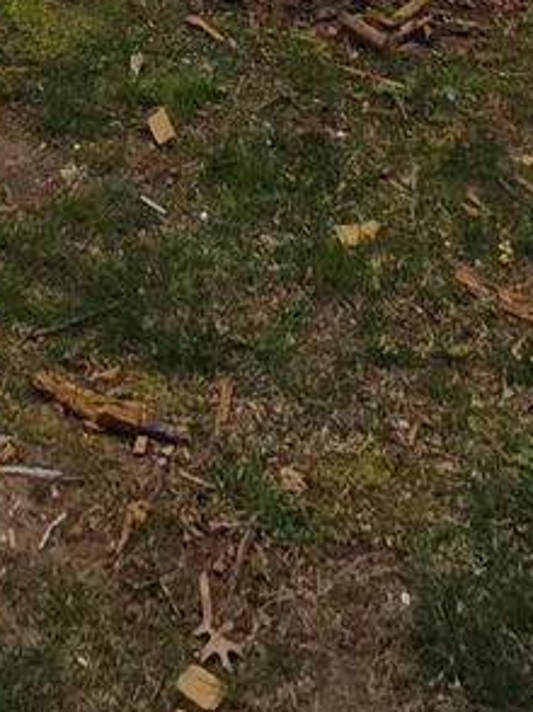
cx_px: 82
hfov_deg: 21.2
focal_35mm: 68
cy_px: -1097
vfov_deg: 14.2
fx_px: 1398
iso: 50
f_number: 2.2
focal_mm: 2.2
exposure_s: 1/2066
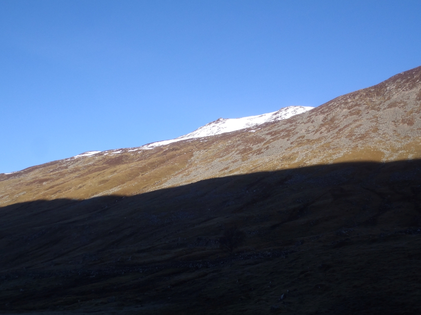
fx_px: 438
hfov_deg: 51.4
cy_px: 158
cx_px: 210
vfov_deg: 39.7
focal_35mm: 36
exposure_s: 1/320
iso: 80
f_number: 5
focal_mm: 6.53
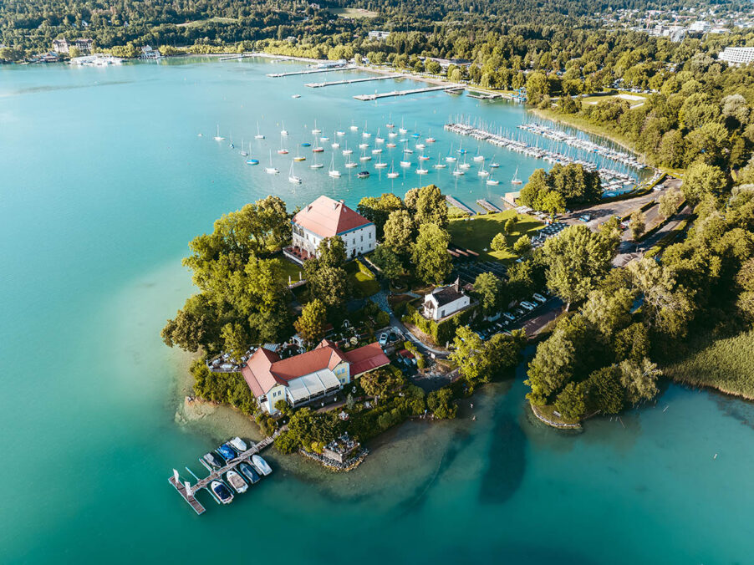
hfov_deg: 71.6
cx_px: 377
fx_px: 523
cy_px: 282
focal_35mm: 24
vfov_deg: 56.8
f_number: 2.8
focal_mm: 12.29
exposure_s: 1/500
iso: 100
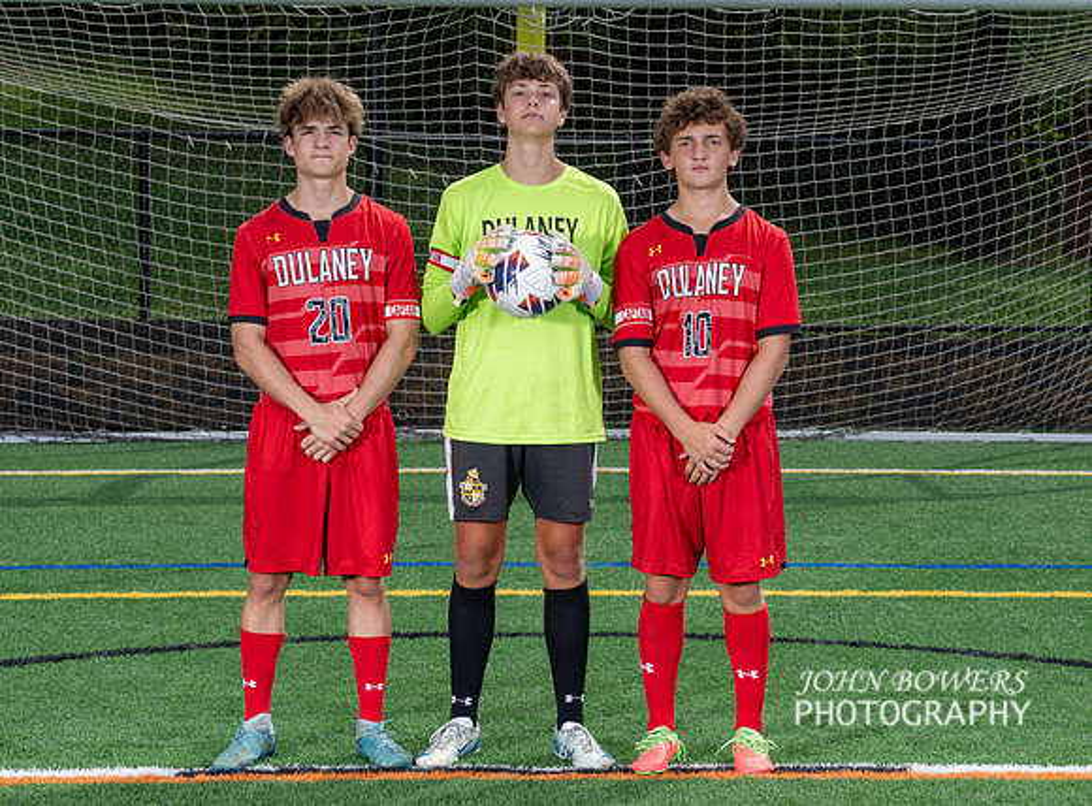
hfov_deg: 19.0
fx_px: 3253
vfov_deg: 14.1
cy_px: 352
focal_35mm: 104
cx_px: 721
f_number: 8
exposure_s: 1/160
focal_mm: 70
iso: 64
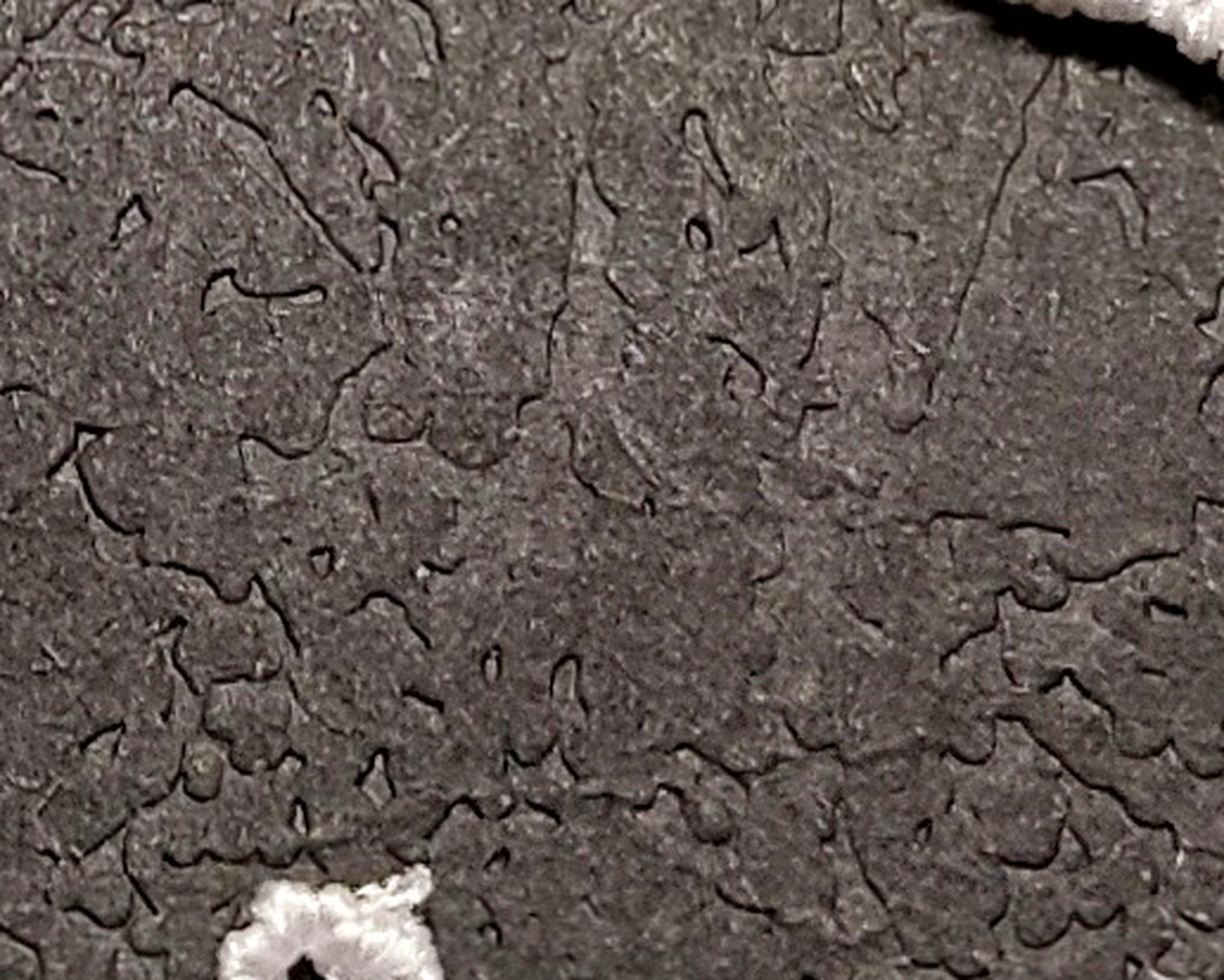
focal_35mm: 210
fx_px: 7609
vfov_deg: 7.2
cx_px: -538
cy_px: -605
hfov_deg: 9.0
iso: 25
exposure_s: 1/100
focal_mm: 5.23
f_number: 1.8
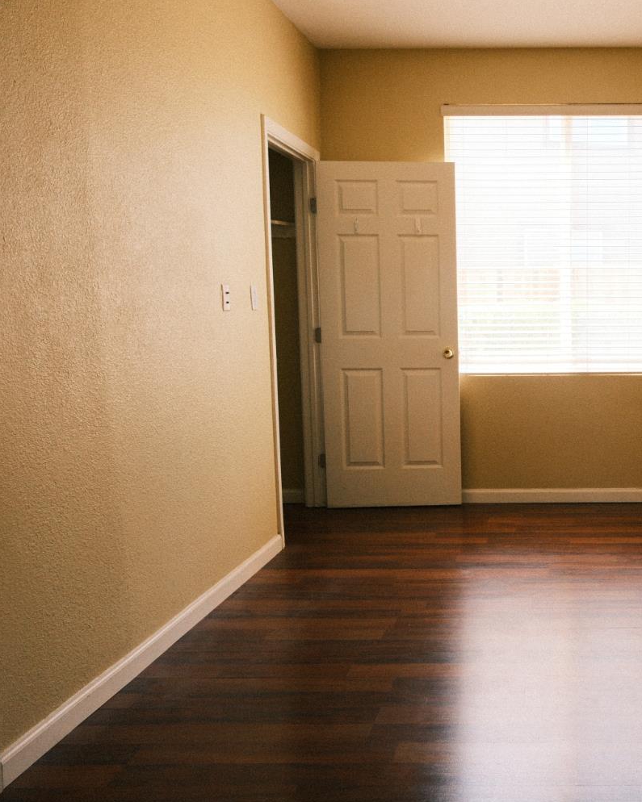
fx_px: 808
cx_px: 564
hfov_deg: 40.4
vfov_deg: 52.8
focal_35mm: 34
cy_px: 401
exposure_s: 1/125
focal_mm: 16
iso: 1250
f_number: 4
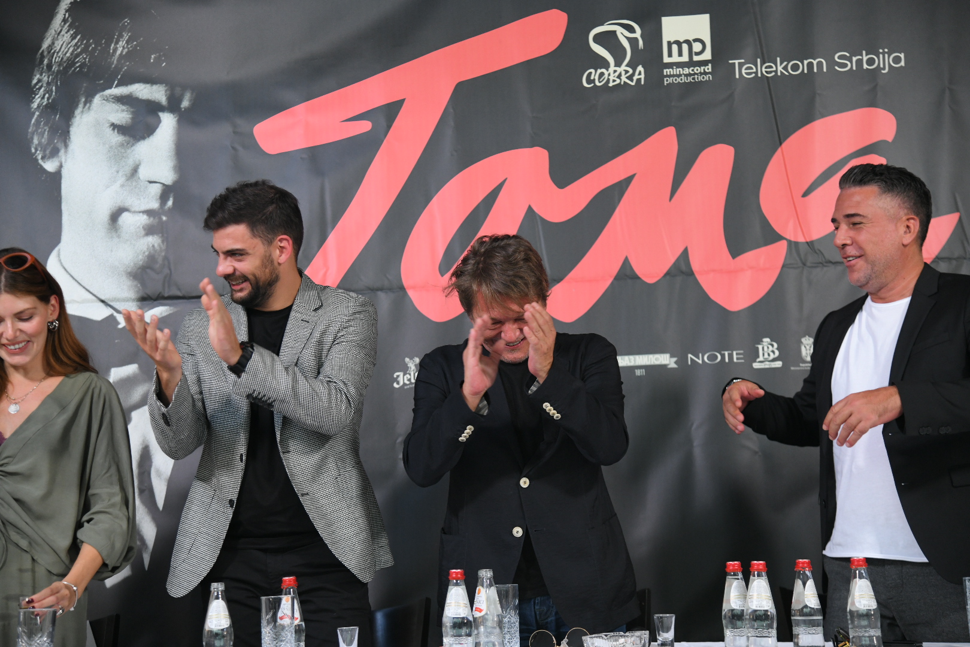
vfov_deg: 20.6
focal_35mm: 66
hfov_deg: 30.5
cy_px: 324
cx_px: 485
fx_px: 1778
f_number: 4
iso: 1600
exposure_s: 1/250
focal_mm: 66
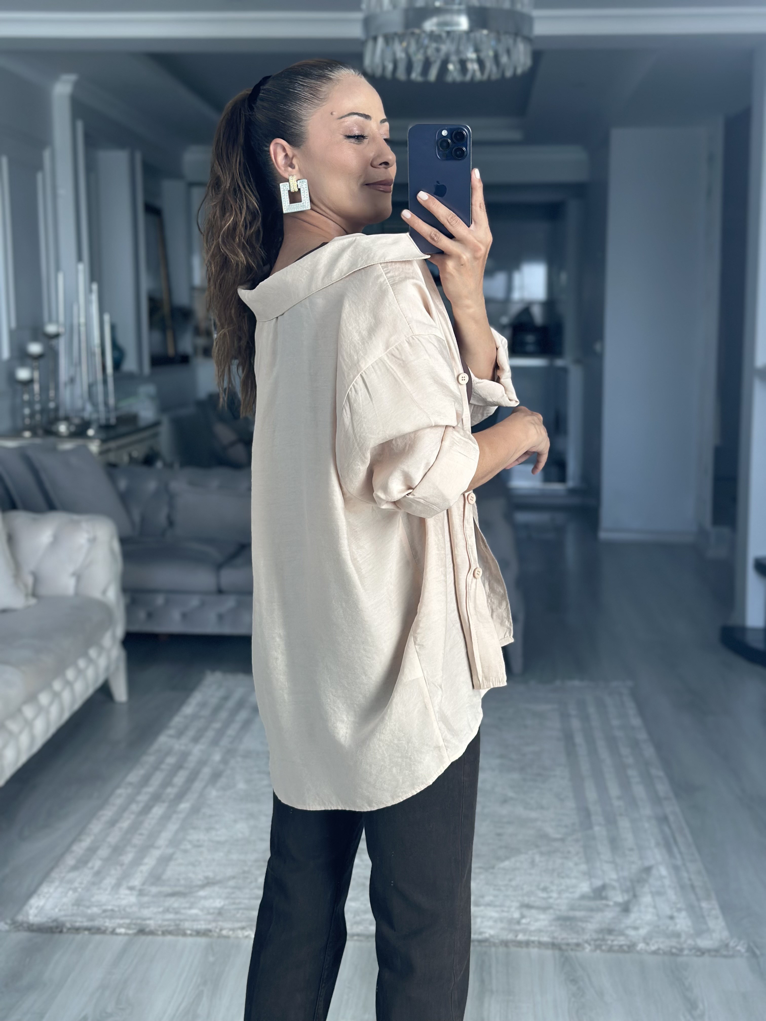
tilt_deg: -21.5
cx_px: 383
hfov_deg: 30.3
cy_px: 510
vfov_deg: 39.7
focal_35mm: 48
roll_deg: +0.0
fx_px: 1416
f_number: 1.78
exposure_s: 1/184
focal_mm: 6.86
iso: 80
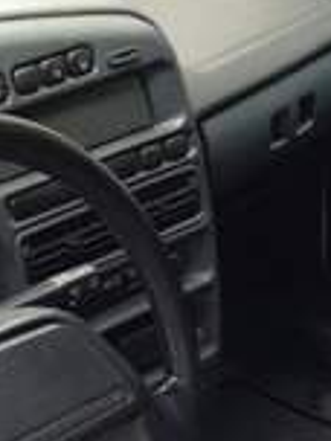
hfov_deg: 13.7
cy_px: 560
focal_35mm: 108
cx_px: 206
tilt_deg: -36.5
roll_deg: -1.1
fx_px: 1377
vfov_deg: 17.2
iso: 80
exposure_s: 1/120
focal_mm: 4.12
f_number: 2.4
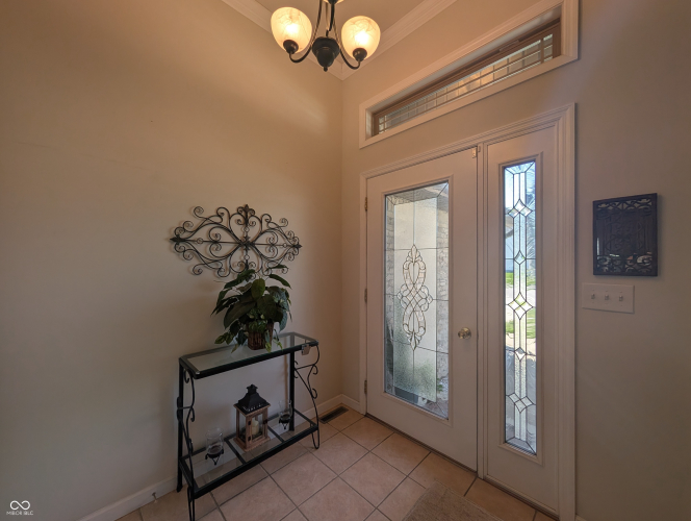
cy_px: 260
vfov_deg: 94.6
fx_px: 240
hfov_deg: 110.5
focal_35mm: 12
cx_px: 346
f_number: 1.7
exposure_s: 1/219
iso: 55
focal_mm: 2.02
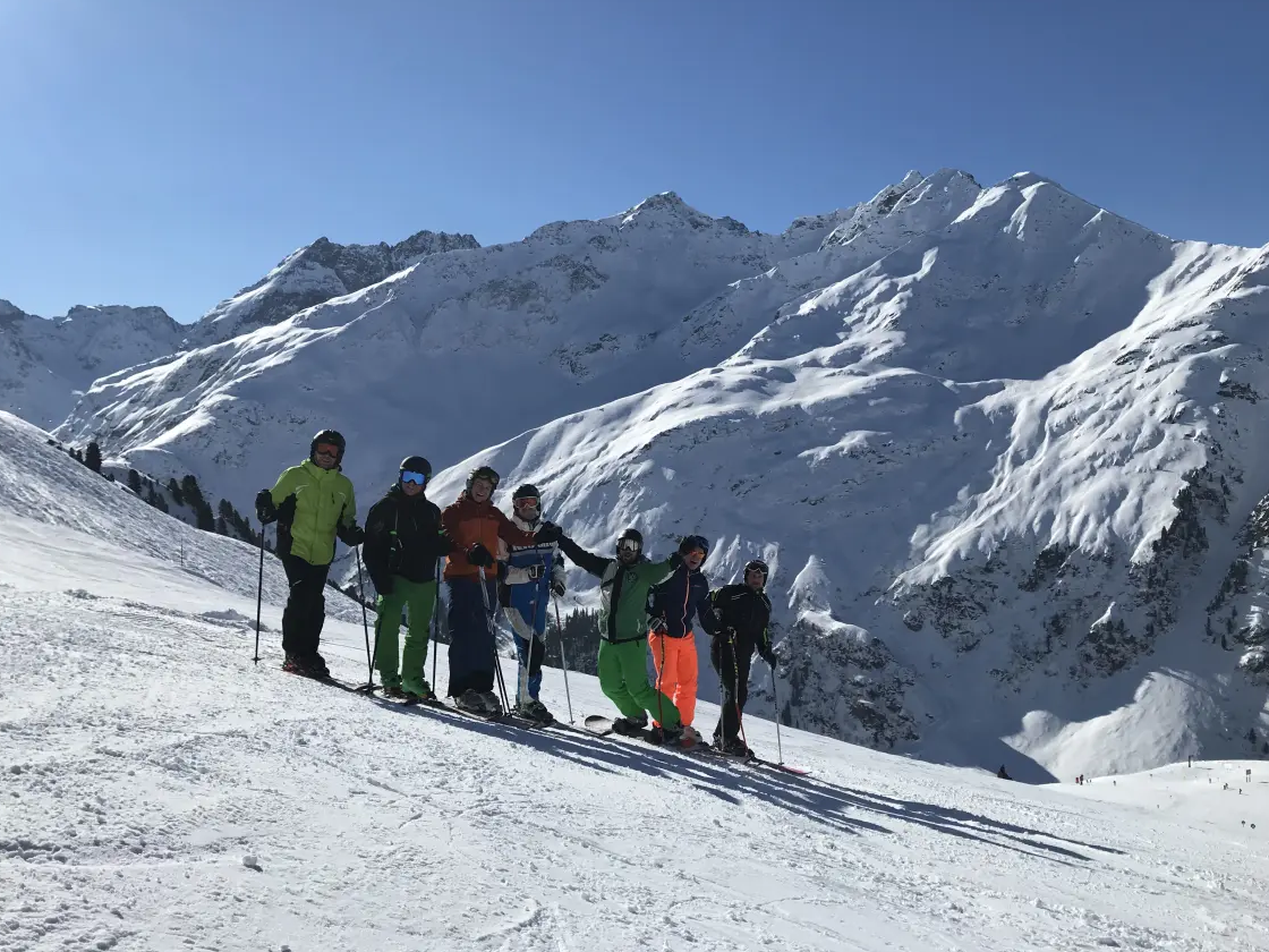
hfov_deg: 59.9
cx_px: 672
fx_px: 1100
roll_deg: +0.8
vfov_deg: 46.8
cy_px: 449
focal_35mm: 30
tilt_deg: +0.8
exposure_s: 1/7407
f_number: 1.8
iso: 25
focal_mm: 3.99
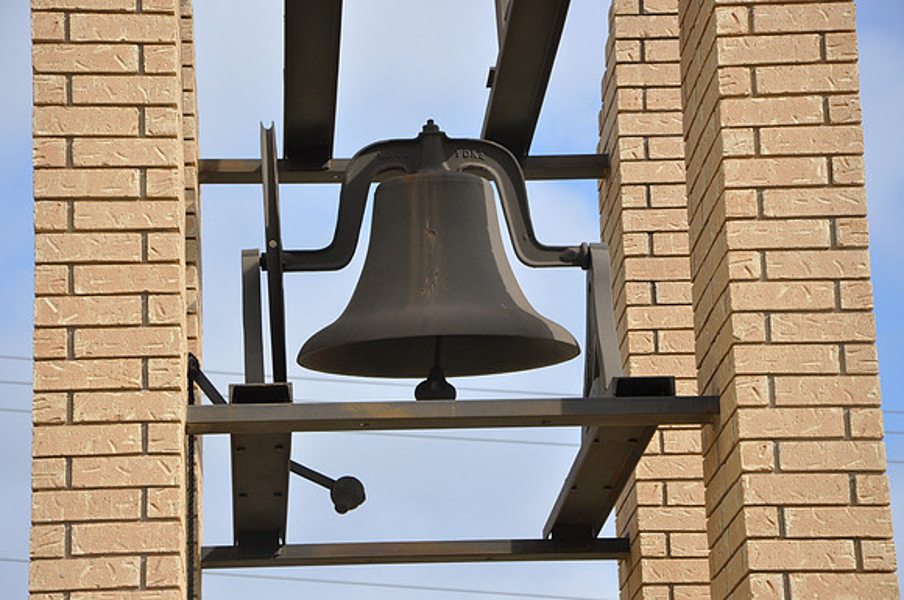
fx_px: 3009
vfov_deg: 11.4
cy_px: 300
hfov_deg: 17.1
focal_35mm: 120
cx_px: 452
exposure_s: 1/250
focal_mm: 80
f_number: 8
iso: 200
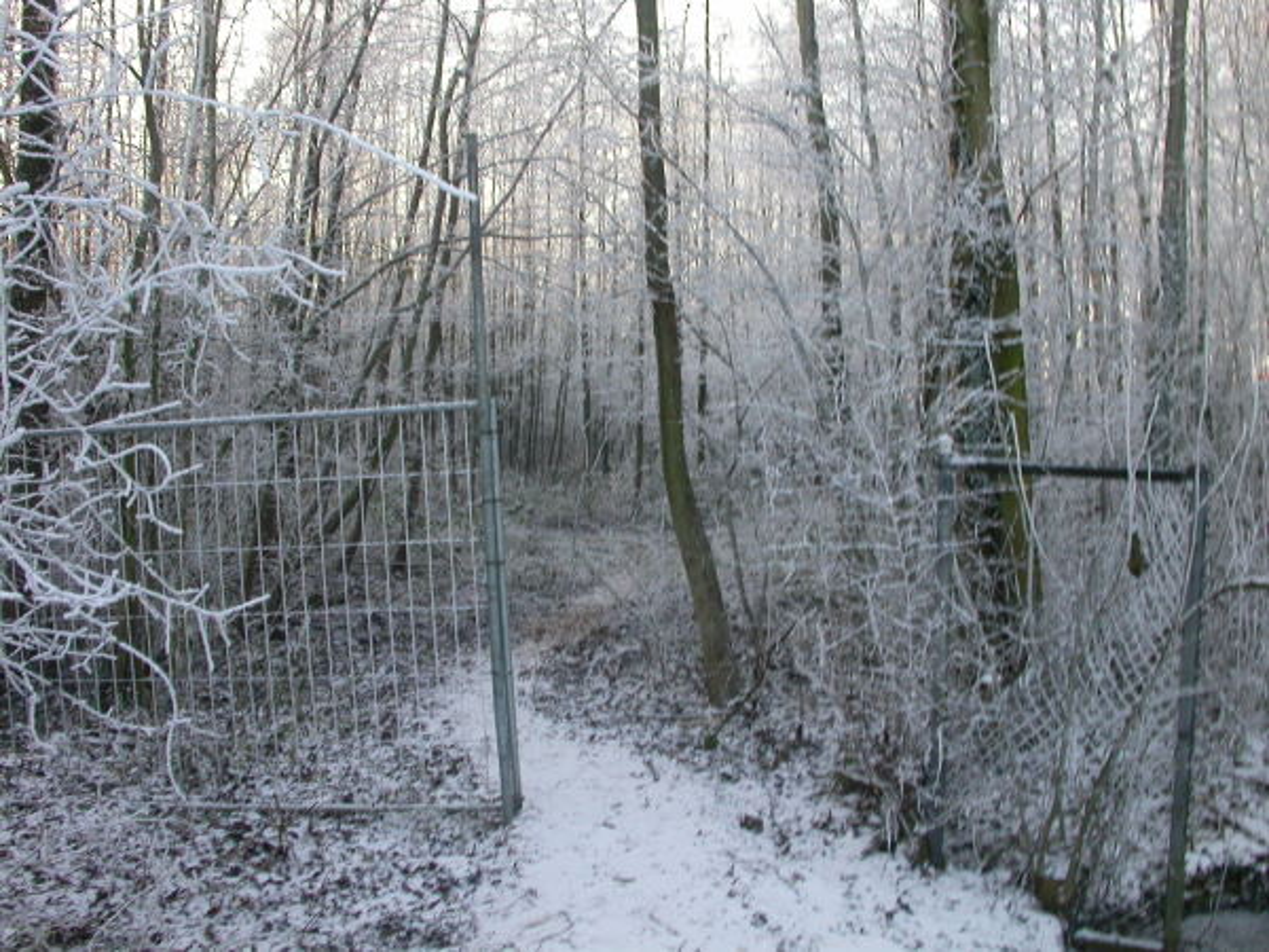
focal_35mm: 38
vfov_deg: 37.7
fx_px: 1393
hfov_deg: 49.0
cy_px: 476
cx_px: 634
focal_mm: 7.85
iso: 100
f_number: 4.7
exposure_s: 1/71.3
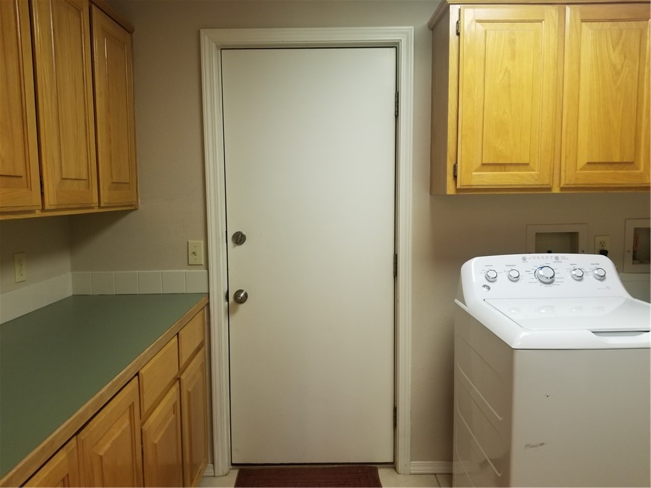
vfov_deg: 53.1
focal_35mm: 26
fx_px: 489
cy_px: 244
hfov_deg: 67.3
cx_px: 326
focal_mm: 4.3
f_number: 1.7
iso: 200
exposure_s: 1/30
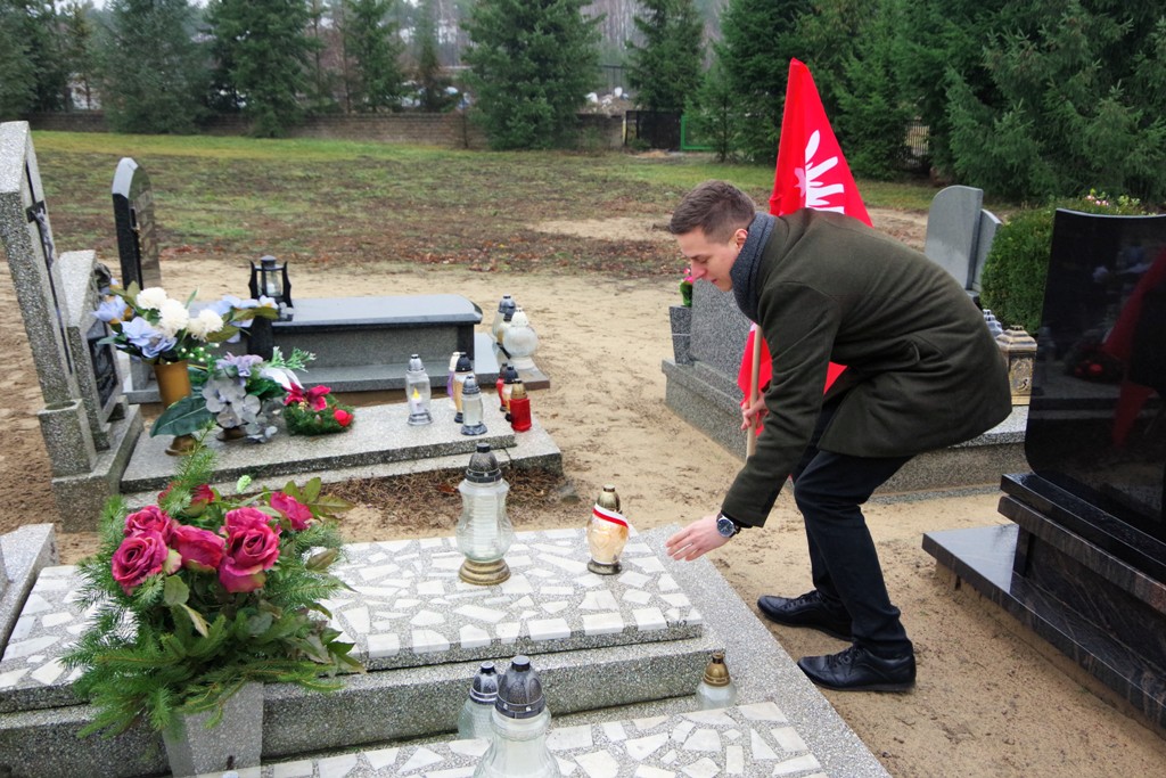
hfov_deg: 60.3
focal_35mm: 31
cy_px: 389
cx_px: 583
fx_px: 1004
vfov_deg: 42.3
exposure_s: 1/125
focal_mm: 21
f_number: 6.3
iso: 1600
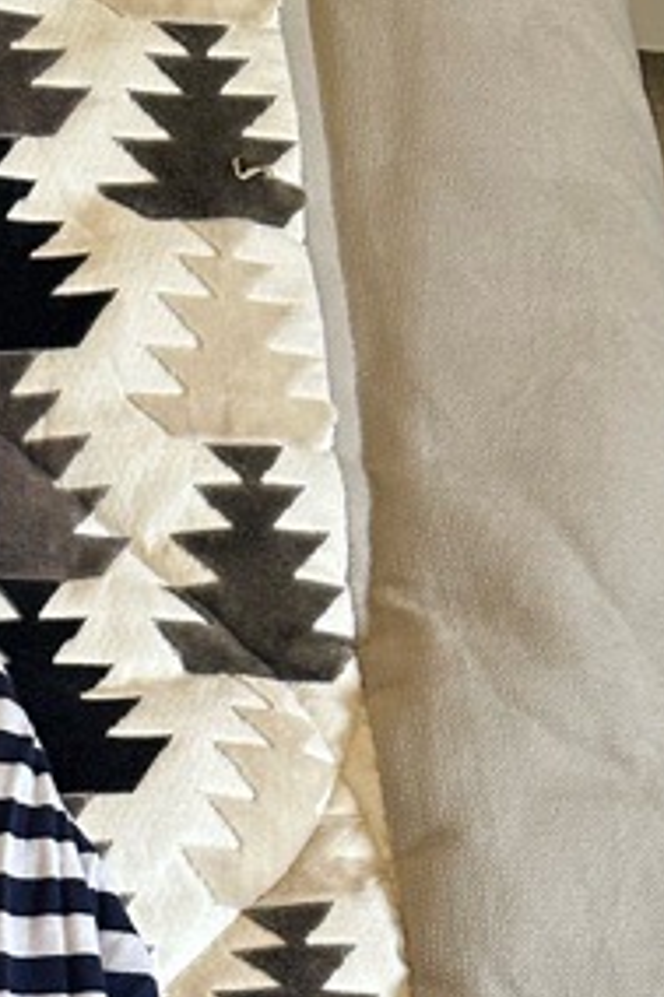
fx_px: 2437
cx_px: -552
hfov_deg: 13.8
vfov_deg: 21.0
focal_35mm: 88
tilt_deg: -72.9
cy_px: 1295
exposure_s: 1/121
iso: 200
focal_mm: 6.86
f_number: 1.78
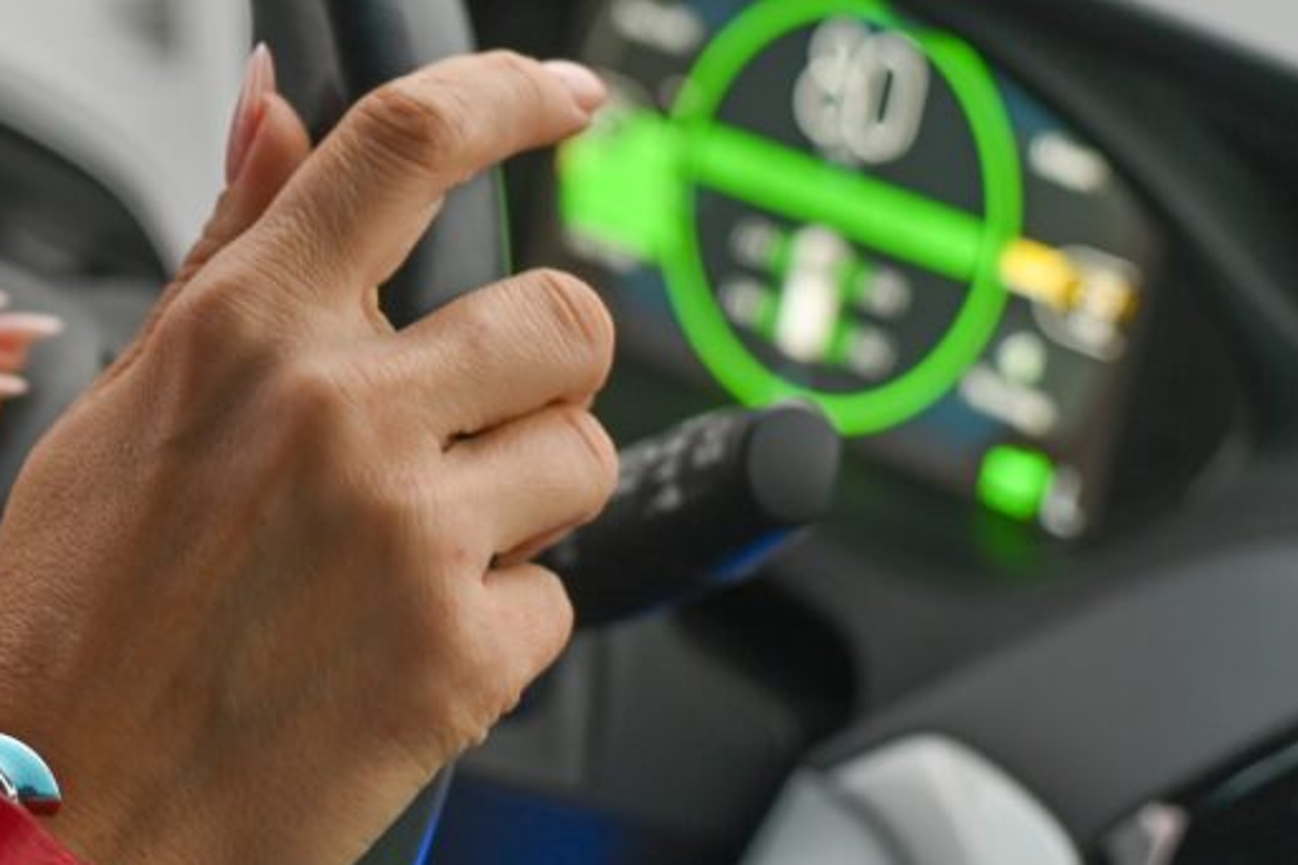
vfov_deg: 13.6
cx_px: 94
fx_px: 3604
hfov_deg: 20.0
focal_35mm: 100
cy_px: 131
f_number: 4
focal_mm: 50
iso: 320
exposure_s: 1/160
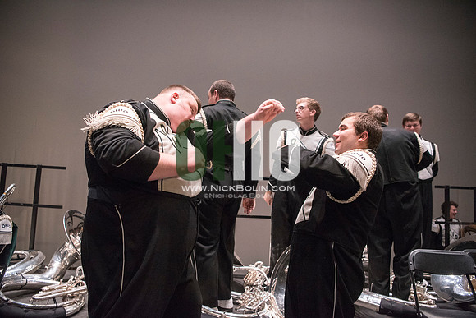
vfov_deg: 53.2
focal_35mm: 24
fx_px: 317
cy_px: 159
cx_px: 238
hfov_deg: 73.7
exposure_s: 1/400
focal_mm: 24
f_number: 2.8
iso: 4000
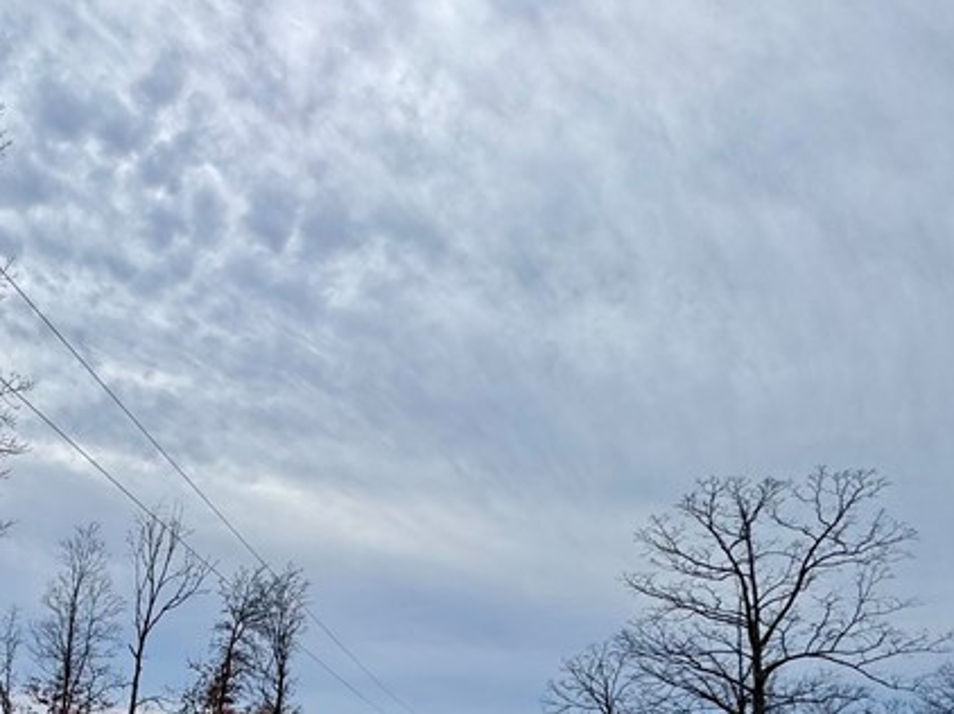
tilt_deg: +3.6
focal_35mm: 34
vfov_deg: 36.9
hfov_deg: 47.6
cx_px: 70
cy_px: 734
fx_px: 936
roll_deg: -2.2
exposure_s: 1/944
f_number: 2.2
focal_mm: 2.22
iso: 50
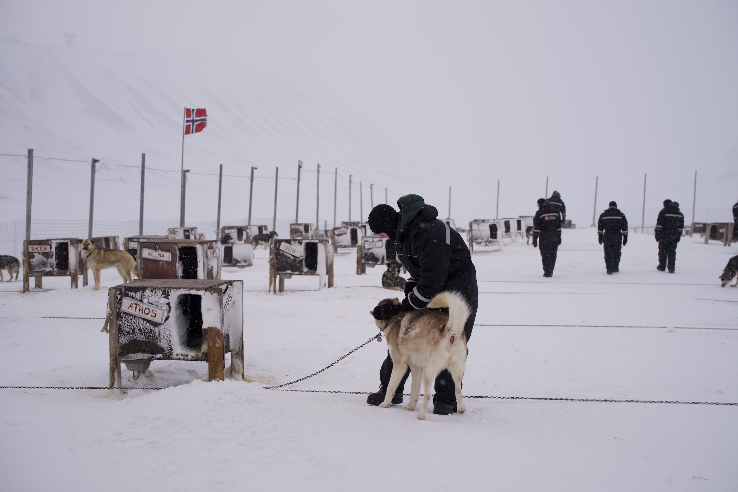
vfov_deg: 27.0
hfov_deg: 39.6
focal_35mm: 50
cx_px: 369
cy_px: 246
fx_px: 1025
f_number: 4
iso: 500
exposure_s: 1/640
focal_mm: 50
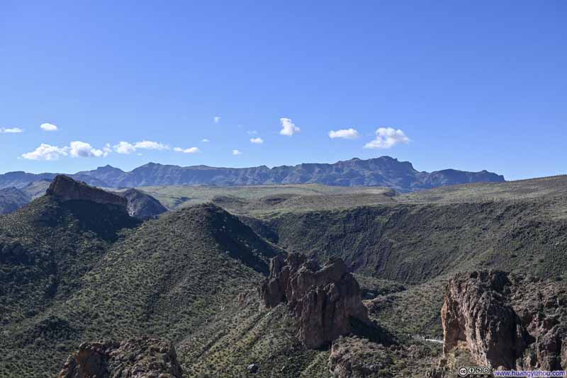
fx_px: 544
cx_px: 284
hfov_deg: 55.1
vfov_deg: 38.4
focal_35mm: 34
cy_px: 189
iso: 100
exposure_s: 1/1000
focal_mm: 34.5
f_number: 5.6
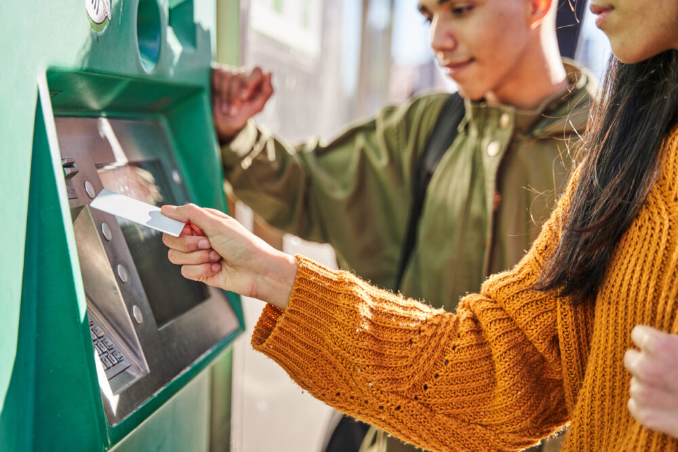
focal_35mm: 60
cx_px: 339
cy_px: 226
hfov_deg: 33.4
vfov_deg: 22.6
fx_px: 1130
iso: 100
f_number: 2.8
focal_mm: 60
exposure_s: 1/400
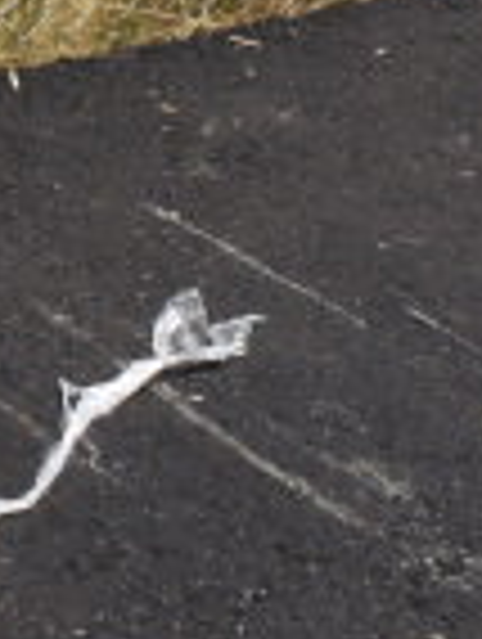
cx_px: -842
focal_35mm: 167
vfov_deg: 11.3
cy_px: -344
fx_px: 3091
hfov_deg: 7.9
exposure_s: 1/400
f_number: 10
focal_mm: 18
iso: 200
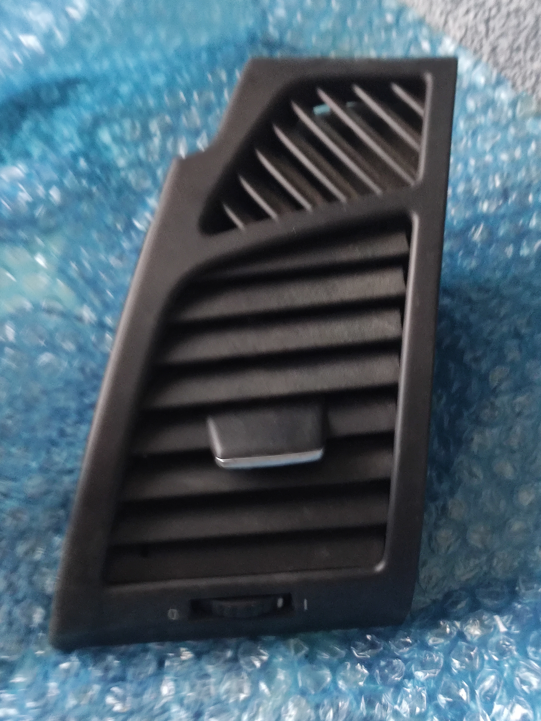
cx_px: 270
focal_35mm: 46
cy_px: 360
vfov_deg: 41.2
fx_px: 959
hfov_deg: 31.5
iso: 1466
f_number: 1.75
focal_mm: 4.77
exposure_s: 1/20
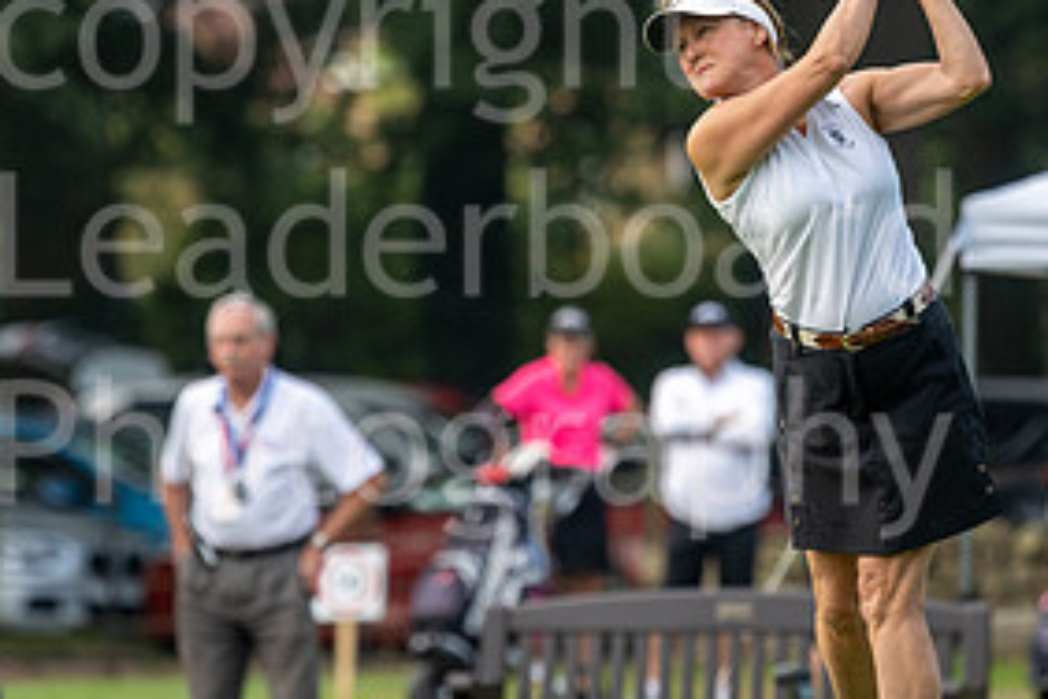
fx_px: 17989
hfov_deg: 3.3
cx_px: 479
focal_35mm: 618
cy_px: 270
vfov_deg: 2.2
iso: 200
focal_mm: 300
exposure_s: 1/500
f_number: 5
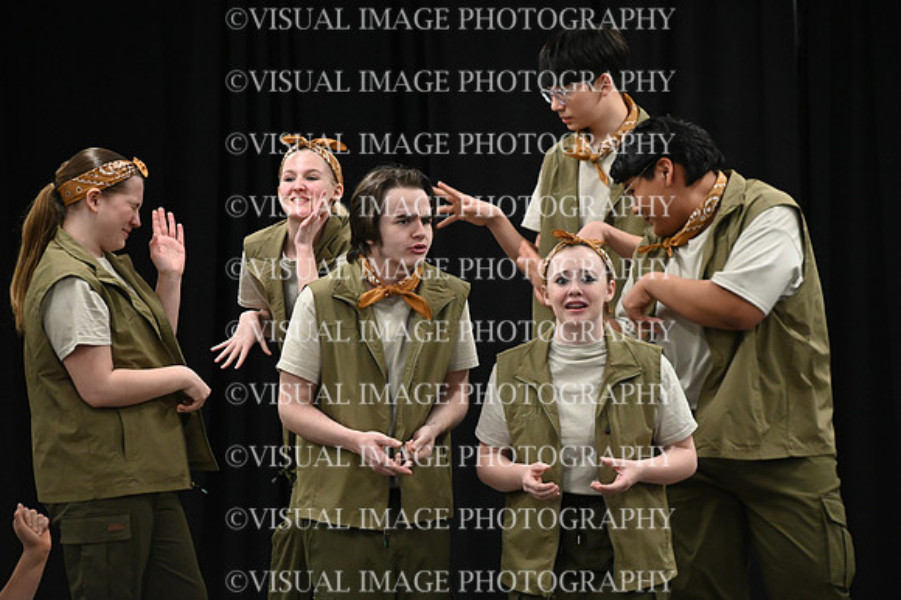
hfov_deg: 6.4
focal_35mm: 320
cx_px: 450
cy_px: 300
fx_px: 8004
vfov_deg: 4.3
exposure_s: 1/250
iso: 8000
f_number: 6.3
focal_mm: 320
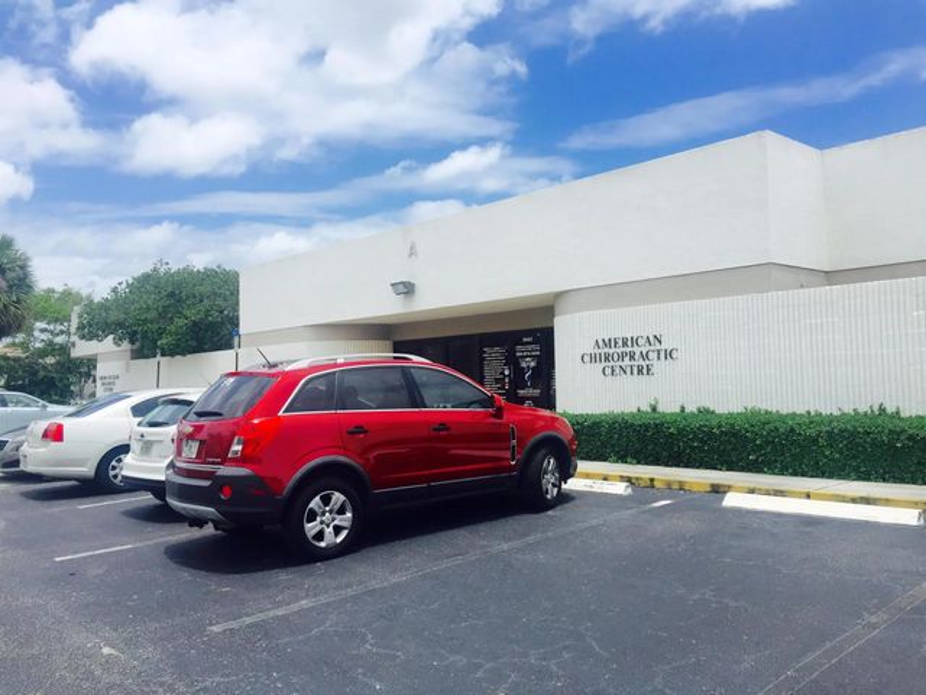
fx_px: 776
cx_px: 463
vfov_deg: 48.2
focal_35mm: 29
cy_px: 348
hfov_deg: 61.7
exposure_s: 1/2825
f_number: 2.2
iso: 32
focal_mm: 4.15
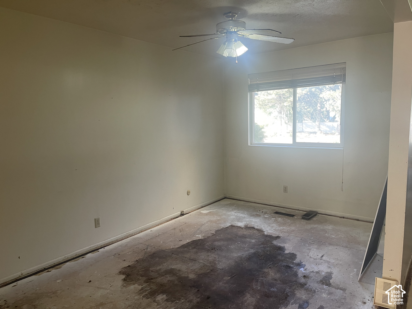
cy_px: 154
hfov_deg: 69.4
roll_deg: +1.6
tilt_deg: -7.1
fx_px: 298
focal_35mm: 25
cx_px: 206
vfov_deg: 54.9
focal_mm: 5.1
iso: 125
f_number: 1.6
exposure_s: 1/90
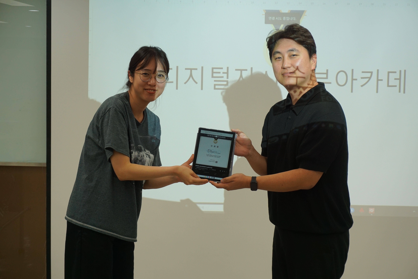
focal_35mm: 75
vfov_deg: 18.2
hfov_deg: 27.0
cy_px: 140
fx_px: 871
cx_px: 209
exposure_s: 1/160
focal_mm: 50
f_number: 5.6
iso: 320
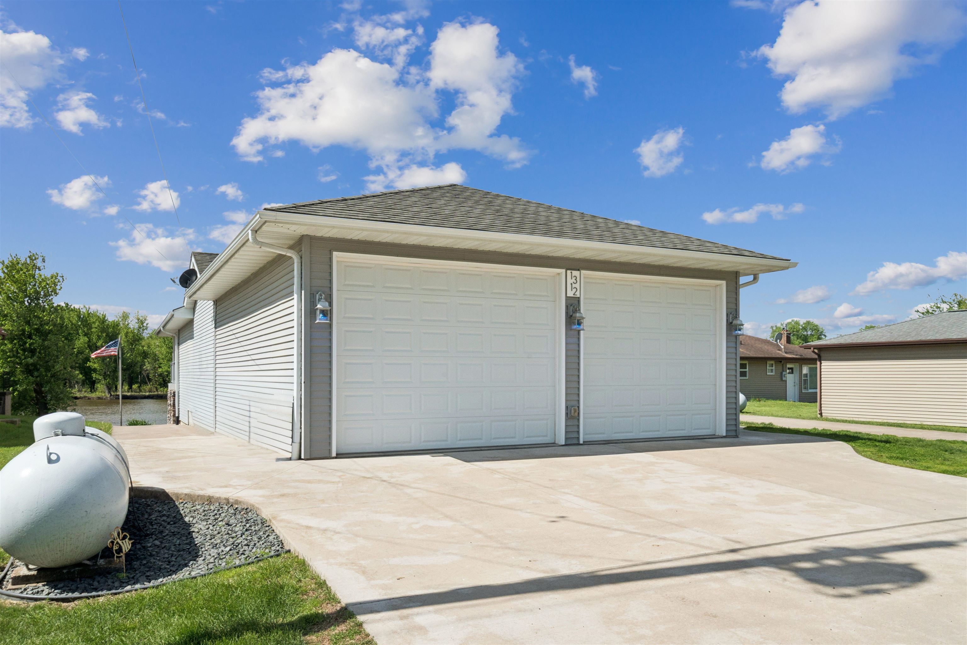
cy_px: 322
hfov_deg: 67.4
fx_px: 725
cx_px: 484
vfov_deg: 47.9
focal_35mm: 27
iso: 800
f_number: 16
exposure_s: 1/1000
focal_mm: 27
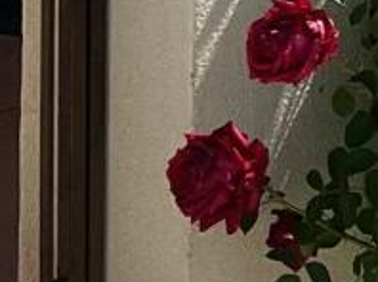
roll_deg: +0.1
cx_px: 1199
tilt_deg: +0.2
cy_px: -499
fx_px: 2868
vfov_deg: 5.4
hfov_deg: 6.7
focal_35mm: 263
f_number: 1.5
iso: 50
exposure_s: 1/9434
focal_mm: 5.7
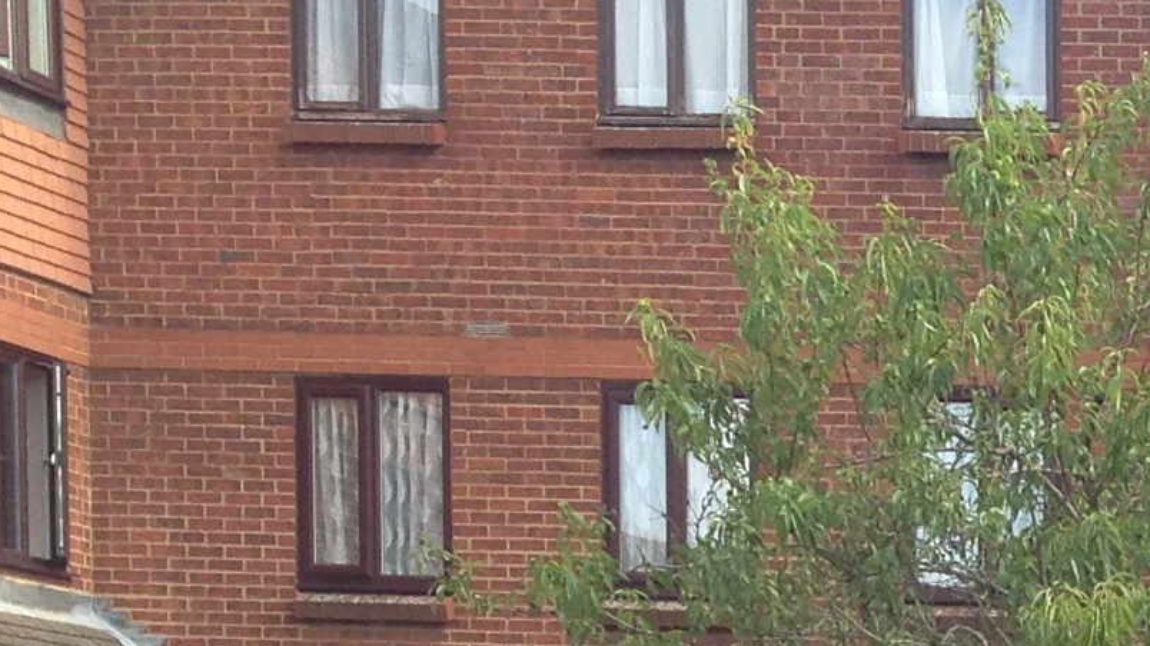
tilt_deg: -4.4
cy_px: 1349
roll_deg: -1.9
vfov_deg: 7.9
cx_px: 1758
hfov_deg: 13.8
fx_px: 4451
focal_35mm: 146
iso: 50
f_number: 2.4
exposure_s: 1/288
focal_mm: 4.12
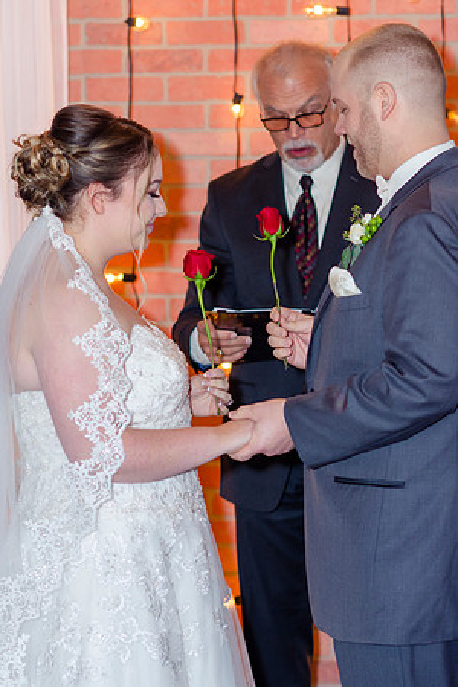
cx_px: 229
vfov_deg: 16.1
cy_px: 344
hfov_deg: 10.8
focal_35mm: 128
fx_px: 2433
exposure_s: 1/160
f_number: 2.5
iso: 320
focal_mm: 85
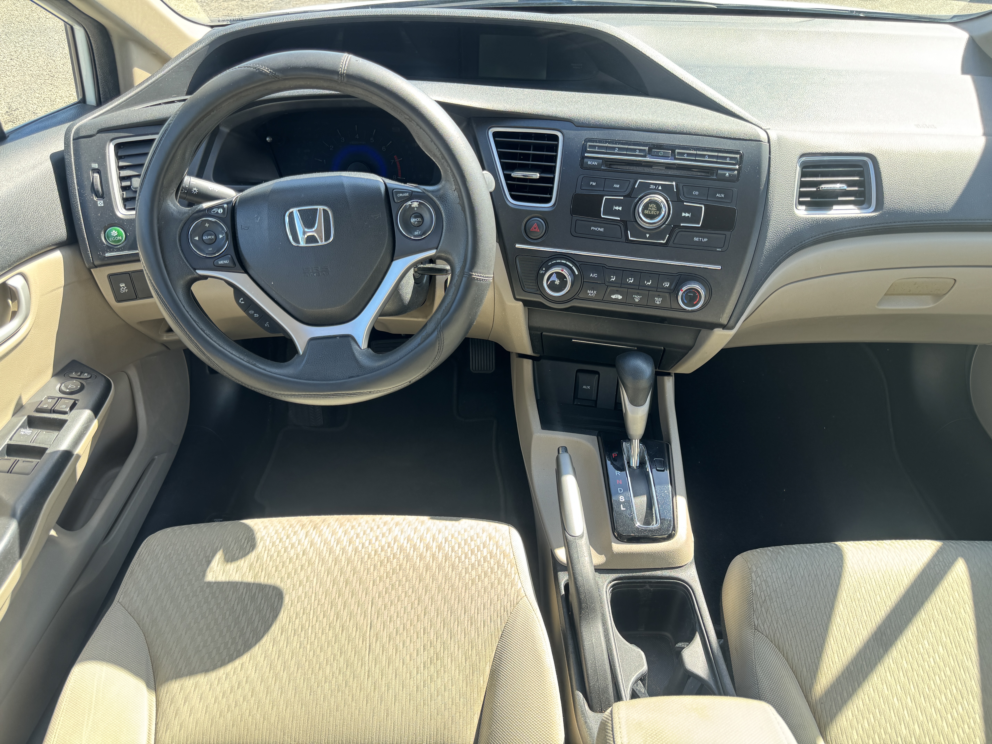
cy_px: 372
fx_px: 688
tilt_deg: -37.6
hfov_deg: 71.6
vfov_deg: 56.8
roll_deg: +1.1
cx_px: 496
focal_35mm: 24
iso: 80
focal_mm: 6.76
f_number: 1.78
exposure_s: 1/130
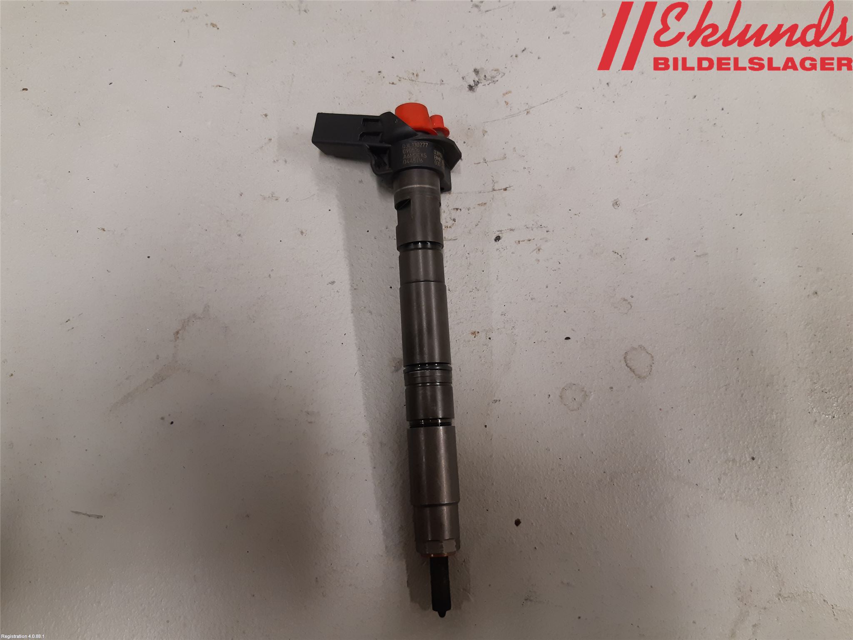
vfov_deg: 53.1
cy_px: 320
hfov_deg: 67.3
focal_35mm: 26
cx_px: 426
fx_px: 641
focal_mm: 3.93
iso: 125
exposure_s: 1/50
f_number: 1.7
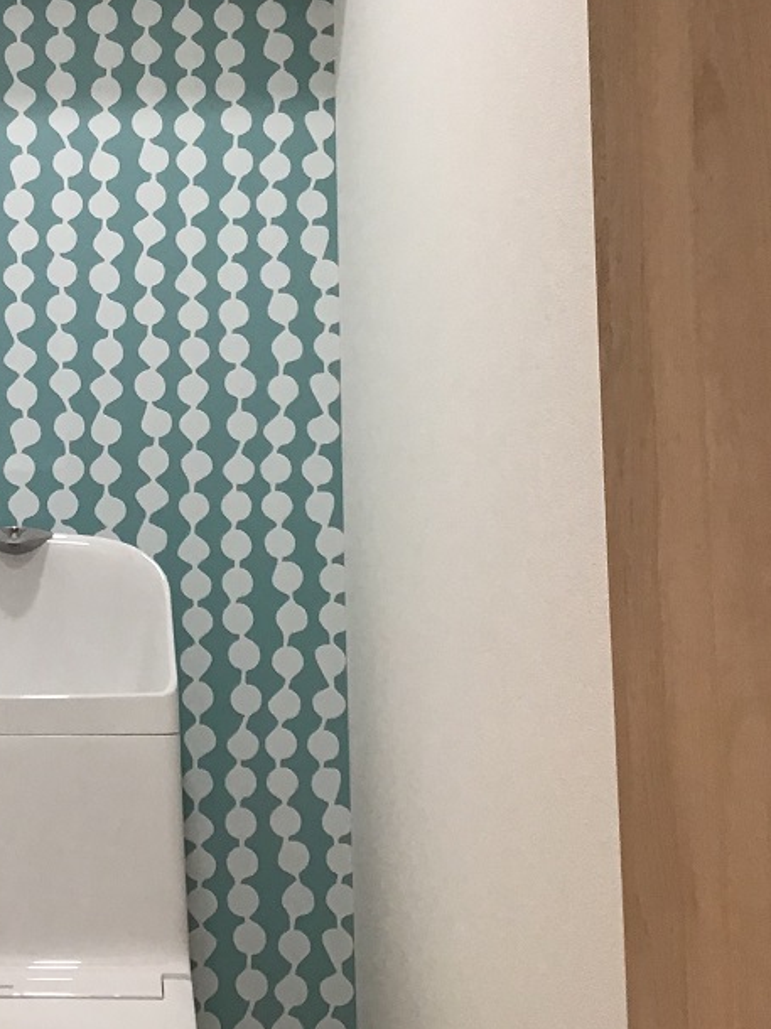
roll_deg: +1.3
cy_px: 359
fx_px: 1813
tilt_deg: +5.8
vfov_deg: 31.5
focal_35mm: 61
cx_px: 59
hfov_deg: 23.3
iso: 50
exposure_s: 1/30
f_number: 2.4
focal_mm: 3.3
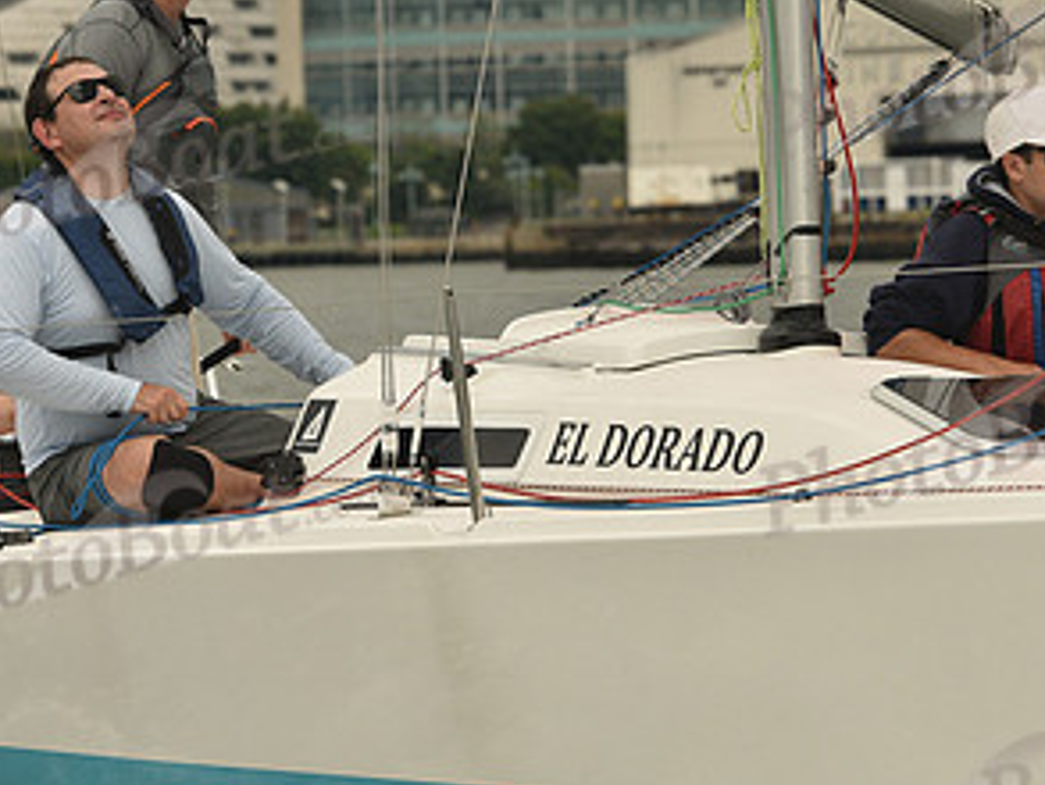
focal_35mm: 276
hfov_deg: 7.2
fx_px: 8335
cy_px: 309
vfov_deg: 5.4
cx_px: 578
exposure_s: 1/1250
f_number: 8
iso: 320
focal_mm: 145
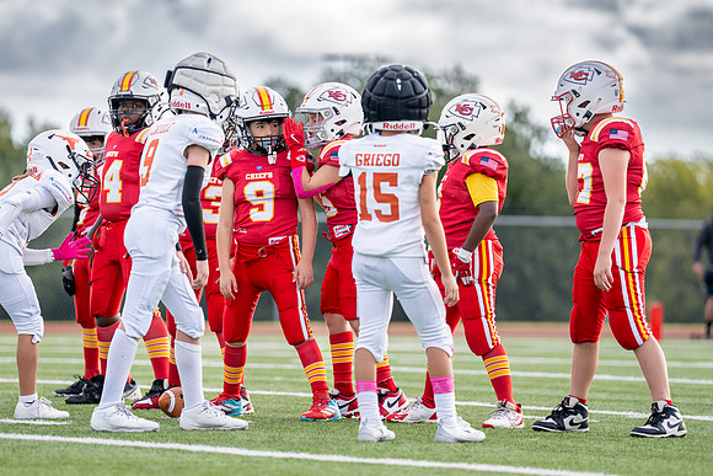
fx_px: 5416
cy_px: 229
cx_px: 299
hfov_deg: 7.5
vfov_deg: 5.0
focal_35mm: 273
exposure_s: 1/2500
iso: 320
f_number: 2.8
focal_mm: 200
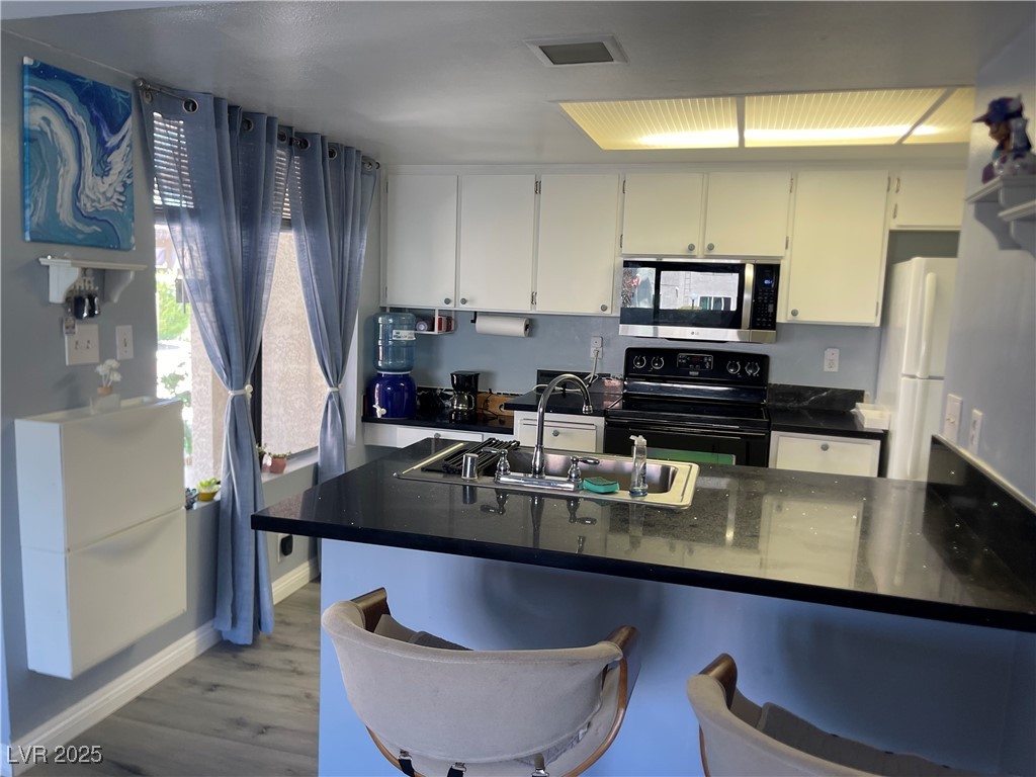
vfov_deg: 54.9
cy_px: 388
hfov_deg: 69.4
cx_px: 518
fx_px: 748
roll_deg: -2.4
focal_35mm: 25
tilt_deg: -6.3
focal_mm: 5.1
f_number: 1.6
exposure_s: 1/120
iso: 125
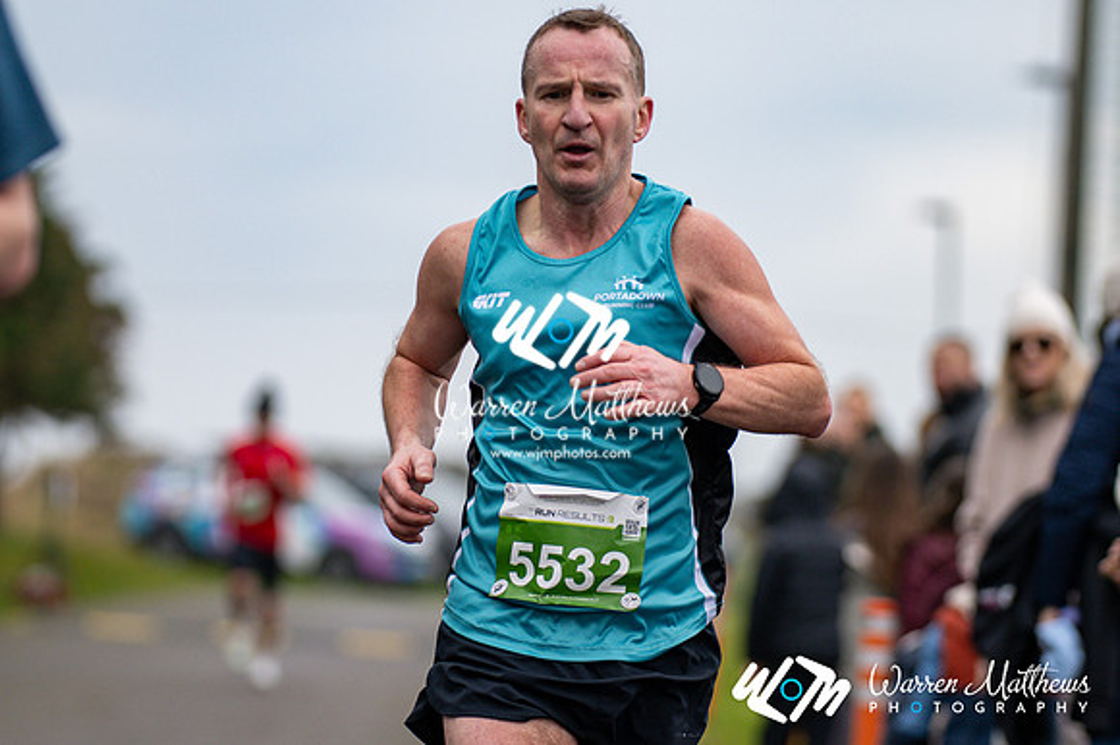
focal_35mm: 255
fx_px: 7929
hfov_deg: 8.1
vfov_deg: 5.4
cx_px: 560
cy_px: 372
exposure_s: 1/1600
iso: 320
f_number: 2.8
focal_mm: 170
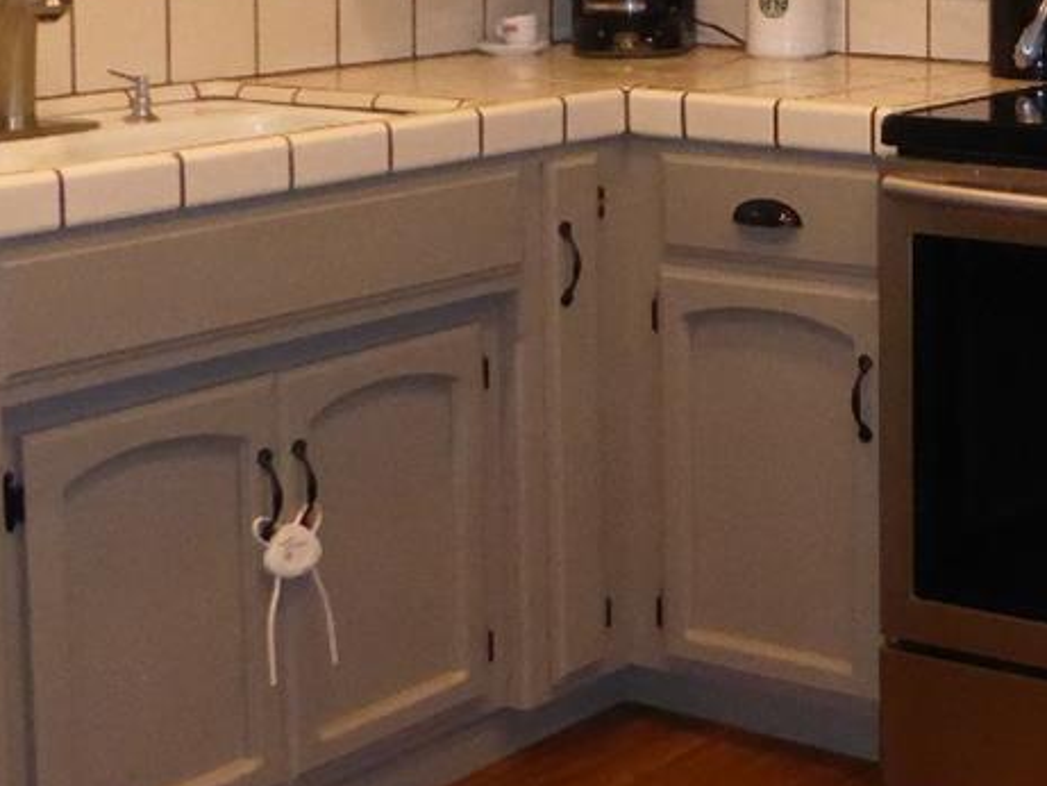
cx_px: 1083
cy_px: 48
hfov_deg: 23.8
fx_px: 2360
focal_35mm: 78
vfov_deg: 18.5
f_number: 4
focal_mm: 4.3
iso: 800
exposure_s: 1/60
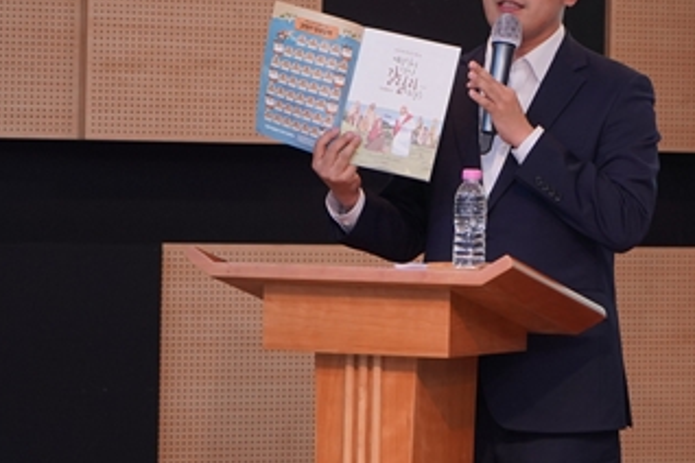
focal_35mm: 176
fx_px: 3398
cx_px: 562
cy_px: 80
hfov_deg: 11.6
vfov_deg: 7.8
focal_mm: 70
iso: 1250
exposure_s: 1/160
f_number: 4
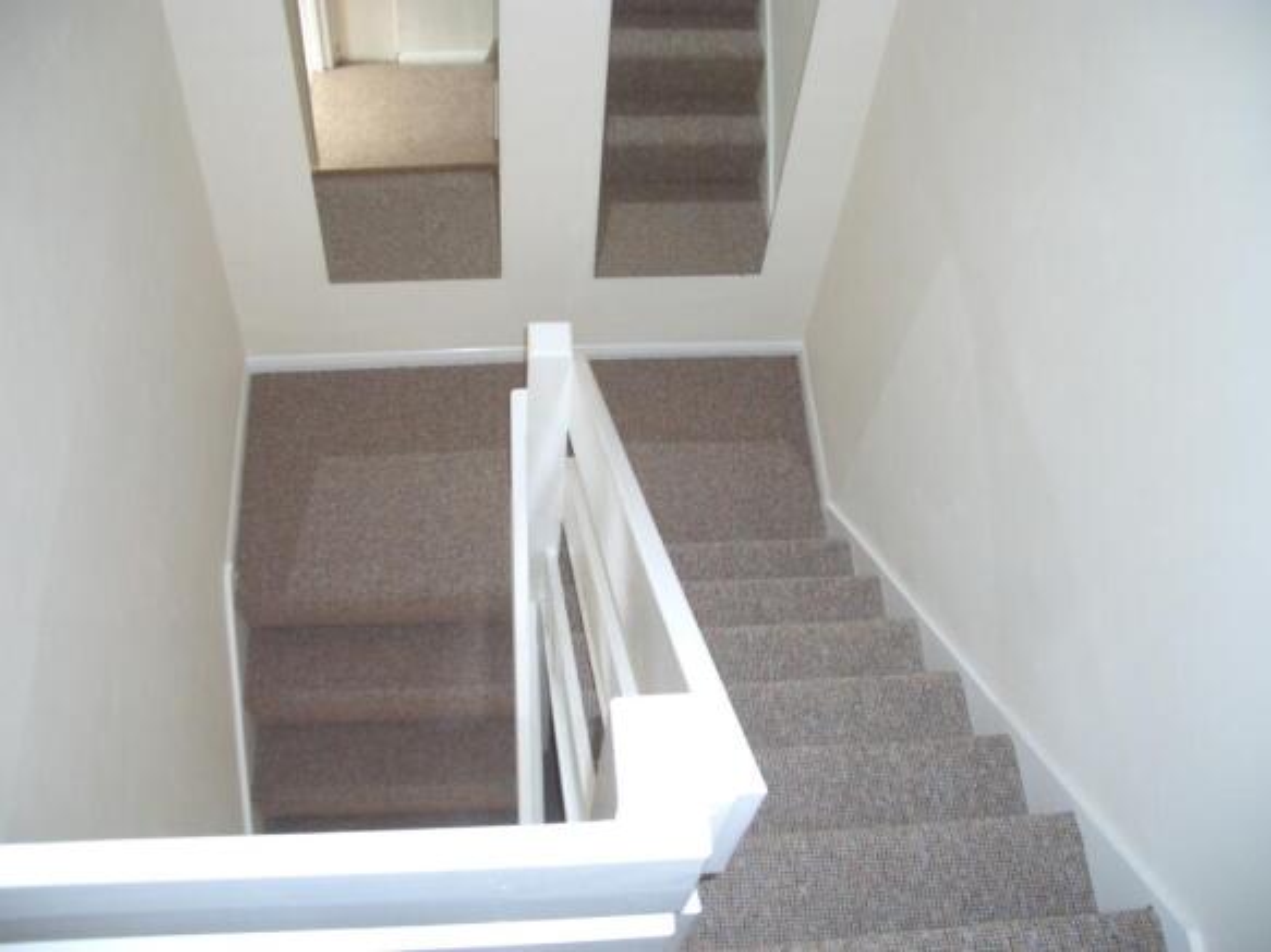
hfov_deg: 52.6
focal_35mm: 35
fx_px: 1285
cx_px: 636
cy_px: 476
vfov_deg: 40.7
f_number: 2.6
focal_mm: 5.8
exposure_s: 1/60
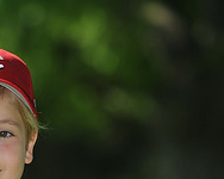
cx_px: 8
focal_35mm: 449
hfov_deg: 4.3
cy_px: 257
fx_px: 2974
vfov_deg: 3.4
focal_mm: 155
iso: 200
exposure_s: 1/1600
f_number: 4
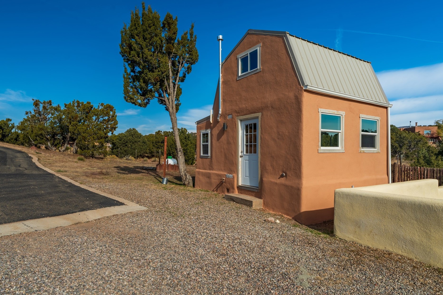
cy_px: 155
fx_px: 258
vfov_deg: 59.4
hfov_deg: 81.2
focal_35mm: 21
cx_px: 224
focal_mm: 18
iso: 100
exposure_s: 1/2000
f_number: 8
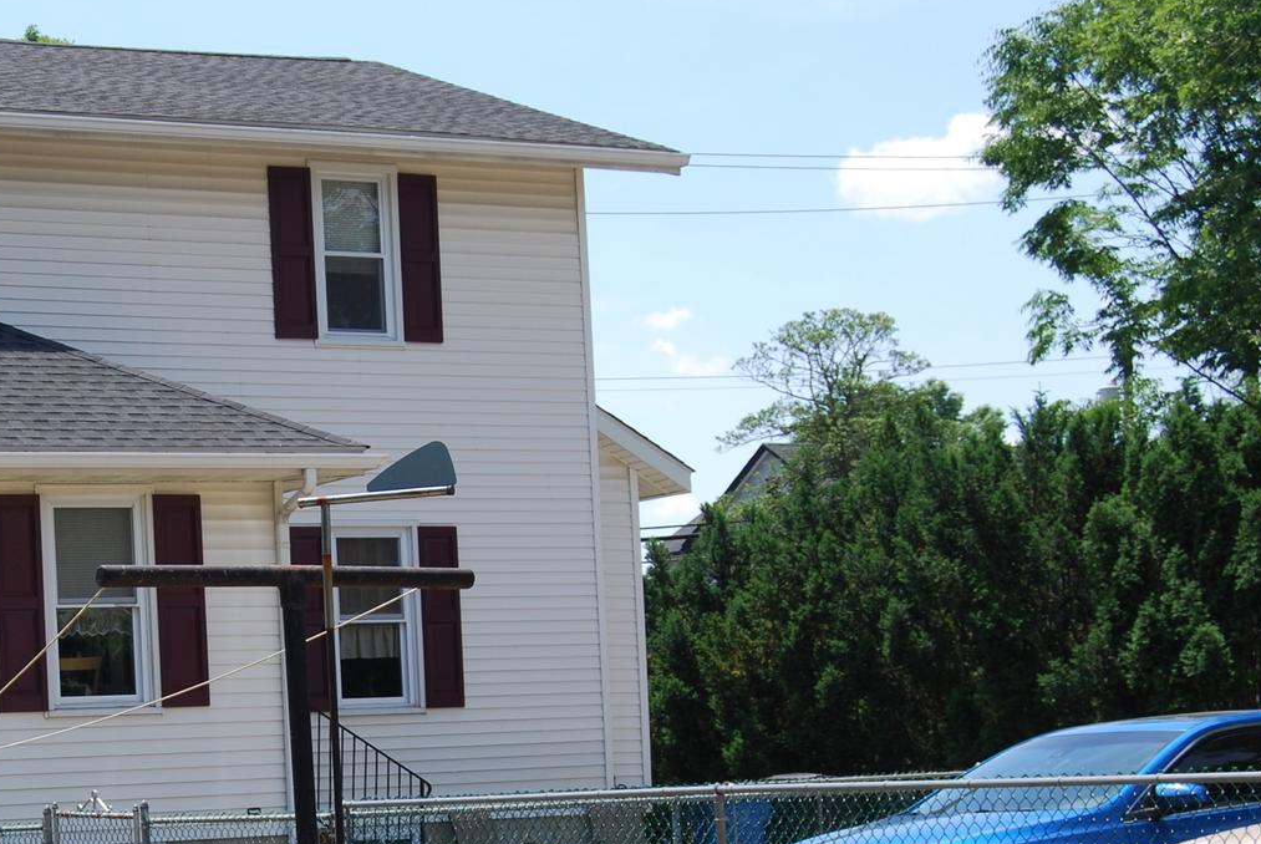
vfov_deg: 14.5
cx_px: 202
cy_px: 716
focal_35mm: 94
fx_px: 3297
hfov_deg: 21.3
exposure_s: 1/250
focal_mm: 31
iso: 100
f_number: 8
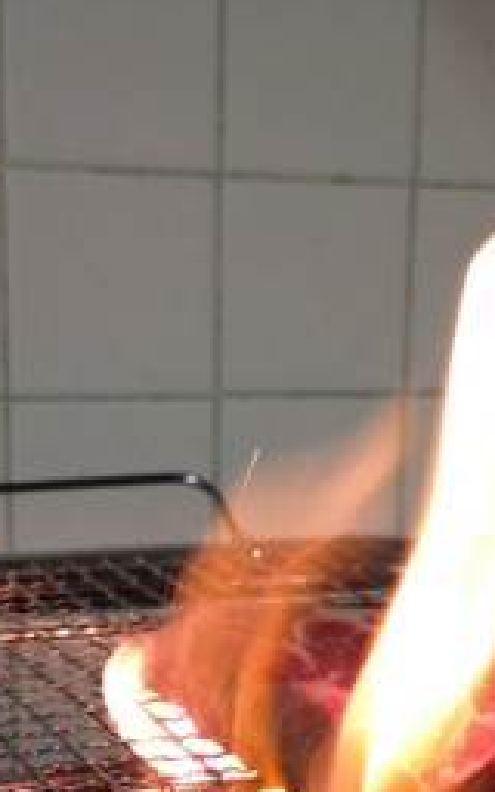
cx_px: 393
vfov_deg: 23.3
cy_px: 687
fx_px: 1878
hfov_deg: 14.9
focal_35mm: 87
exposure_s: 1/20
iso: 250
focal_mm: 4.28
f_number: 2.4
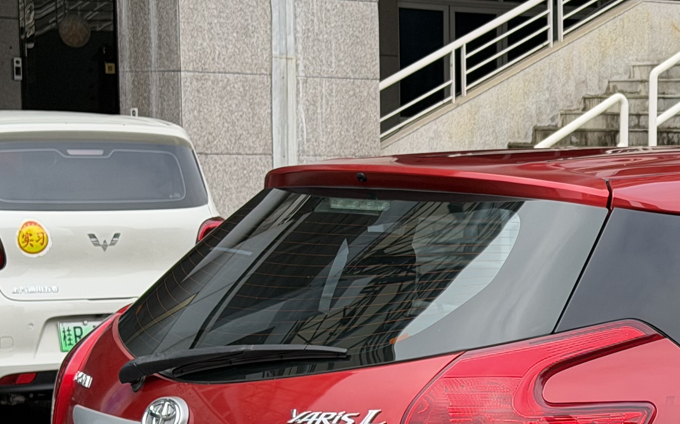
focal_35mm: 120
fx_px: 2223
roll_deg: +0.0
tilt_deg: -6.3
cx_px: 754
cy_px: 399
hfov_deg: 16.8
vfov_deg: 10.8
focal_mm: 6.76
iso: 64
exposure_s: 1/1642
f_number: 1.78
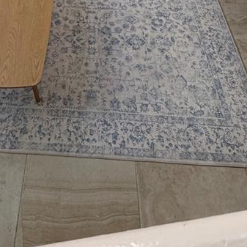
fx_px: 355
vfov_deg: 29.8
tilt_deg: -33.4
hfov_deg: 37.7
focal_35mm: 44
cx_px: 74
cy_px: -83
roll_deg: -1.7
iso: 200
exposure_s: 1/120
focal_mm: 2.22
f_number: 2.2
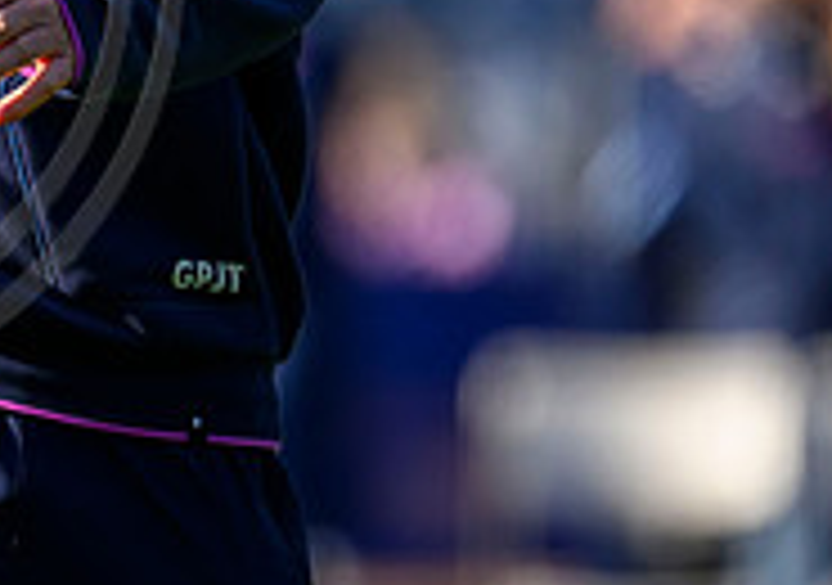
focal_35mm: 2301
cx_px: -50
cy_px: -40
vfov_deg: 0.6
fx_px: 54075
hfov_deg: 0.9
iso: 500
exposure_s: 1/2000
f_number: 4
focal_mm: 560
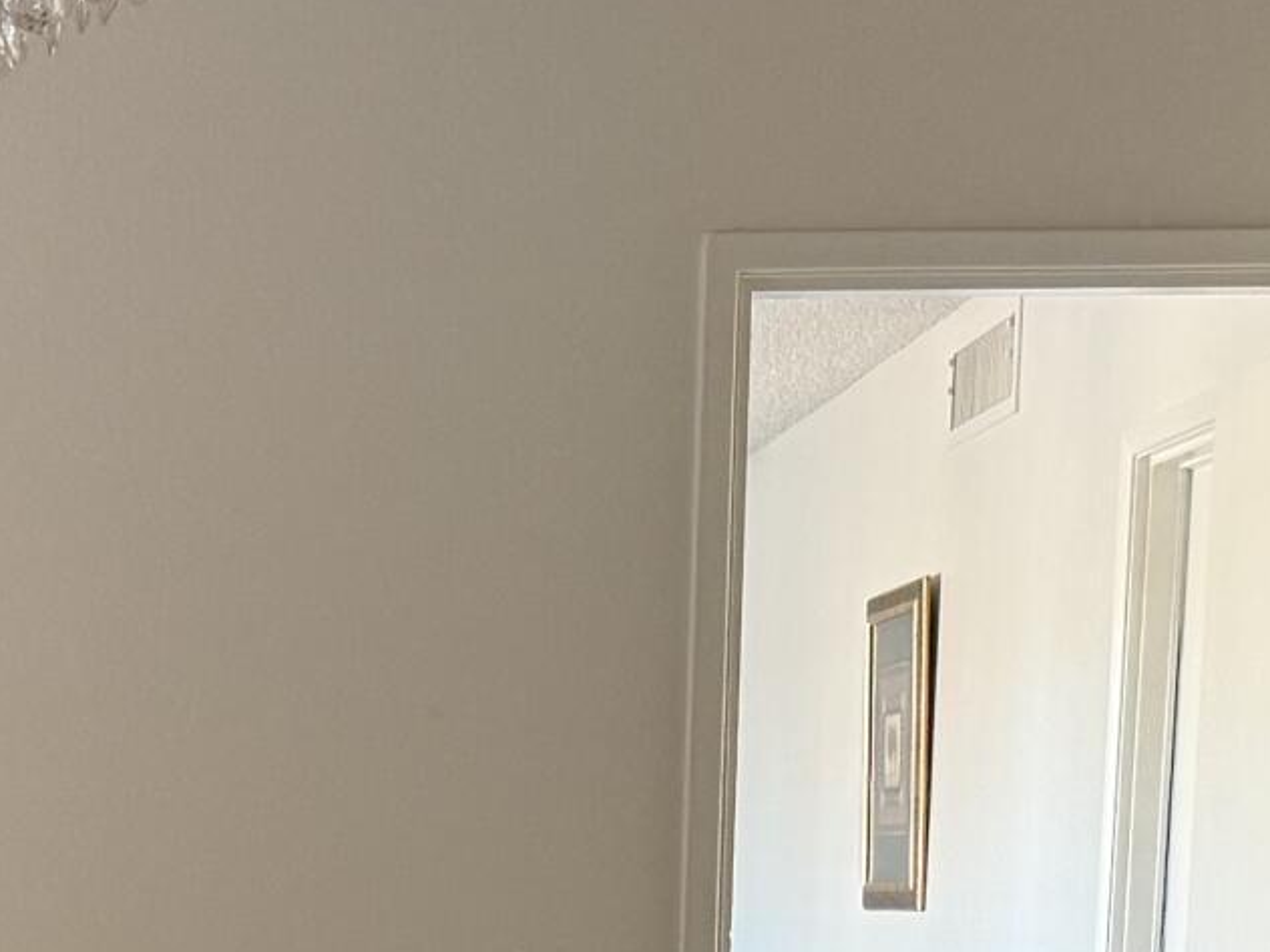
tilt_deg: -13.4
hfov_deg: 17.0
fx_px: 4182
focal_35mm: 114
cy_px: 1916
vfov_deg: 11.6
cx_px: 147
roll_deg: +0.6
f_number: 1.78
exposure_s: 1/60
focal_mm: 6.76
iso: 320
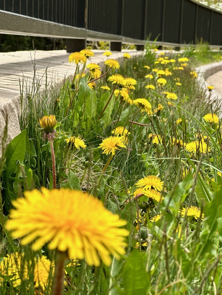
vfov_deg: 25.3
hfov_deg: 19.1
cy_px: 148
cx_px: 111
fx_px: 658
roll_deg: -3.1
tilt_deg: -11.1
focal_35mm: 77
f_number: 2.8
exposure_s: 1/436
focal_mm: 9
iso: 32
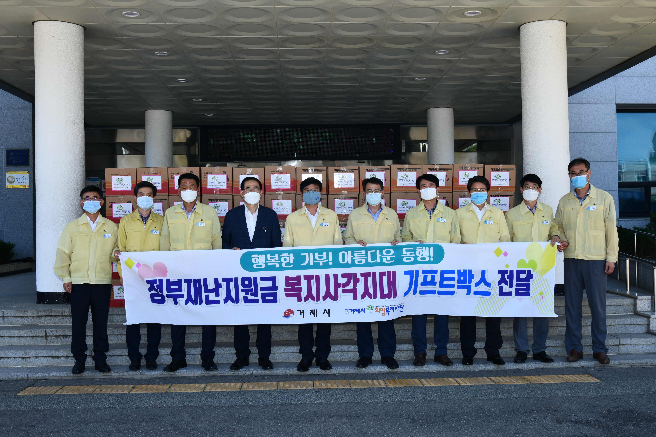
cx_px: 328
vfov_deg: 33.4
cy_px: 218
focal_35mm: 40
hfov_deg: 48.5
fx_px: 729
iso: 400
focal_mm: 40
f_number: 10
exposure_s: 1/250
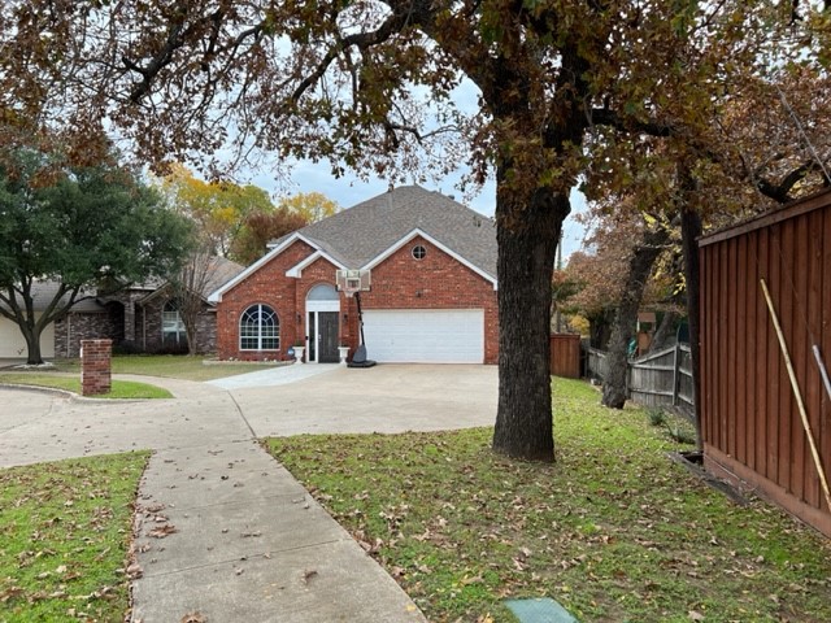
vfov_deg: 53.1
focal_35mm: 26
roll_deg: +0.6
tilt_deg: +0.6
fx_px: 624
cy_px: 312
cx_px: 416
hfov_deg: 67.3
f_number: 1.5
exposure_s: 1/853
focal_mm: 5.7
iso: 50
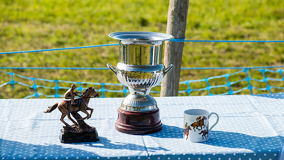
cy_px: 93
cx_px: 142
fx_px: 889
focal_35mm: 118
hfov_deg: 18.2
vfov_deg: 10.3
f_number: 5
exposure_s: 1/640
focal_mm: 112
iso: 250
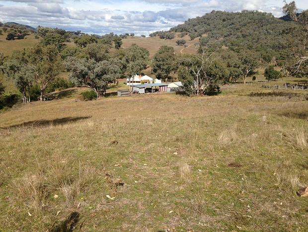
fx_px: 294
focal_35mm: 33
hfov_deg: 55.3
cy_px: 116
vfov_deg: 43.1
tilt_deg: -16.1
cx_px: 154
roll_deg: -2.0
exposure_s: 1/2008
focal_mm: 4.12
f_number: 2.4
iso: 50
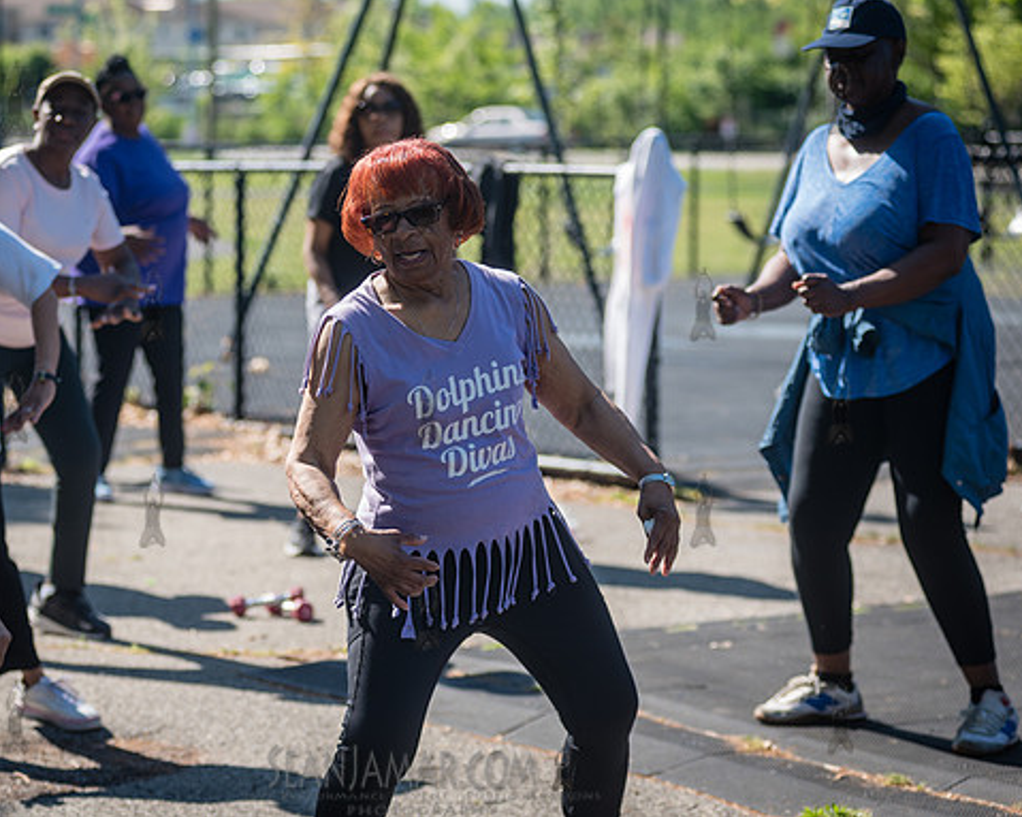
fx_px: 3568
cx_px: 414
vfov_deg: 13.1
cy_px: 407
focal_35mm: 118
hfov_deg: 16.3
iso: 200
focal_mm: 100
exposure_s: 1/1250
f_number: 3.5
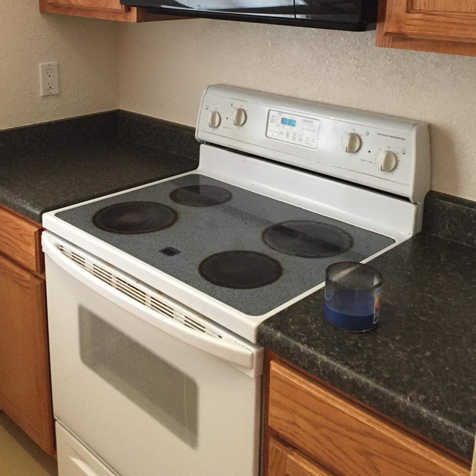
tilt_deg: -14.3
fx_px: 622
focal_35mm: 40
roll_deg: -1.7
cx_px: 219
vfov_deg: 40.9
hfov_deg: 41.8
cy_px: 131
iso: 200
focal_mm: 4.15
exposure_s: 1/30
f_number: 2.2
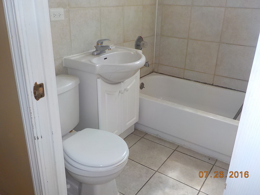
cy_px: 98
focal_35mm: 30
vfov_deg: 46.8
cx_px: 130
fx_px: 225
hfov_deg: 60.0
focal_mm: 4.1
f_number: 3.3
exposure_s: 1/30
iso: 160
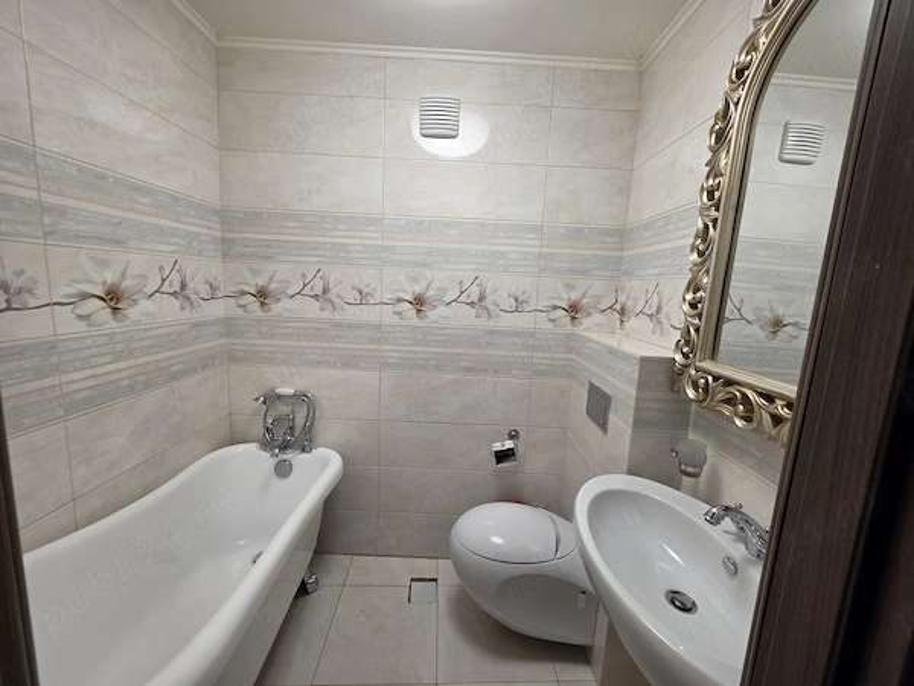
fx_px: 343
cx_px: 457
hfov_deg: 106.2
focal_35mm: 13
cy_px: 343
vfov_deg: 89.9
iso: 50
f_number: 1.9
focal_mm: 2.2
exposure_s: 1/55.3
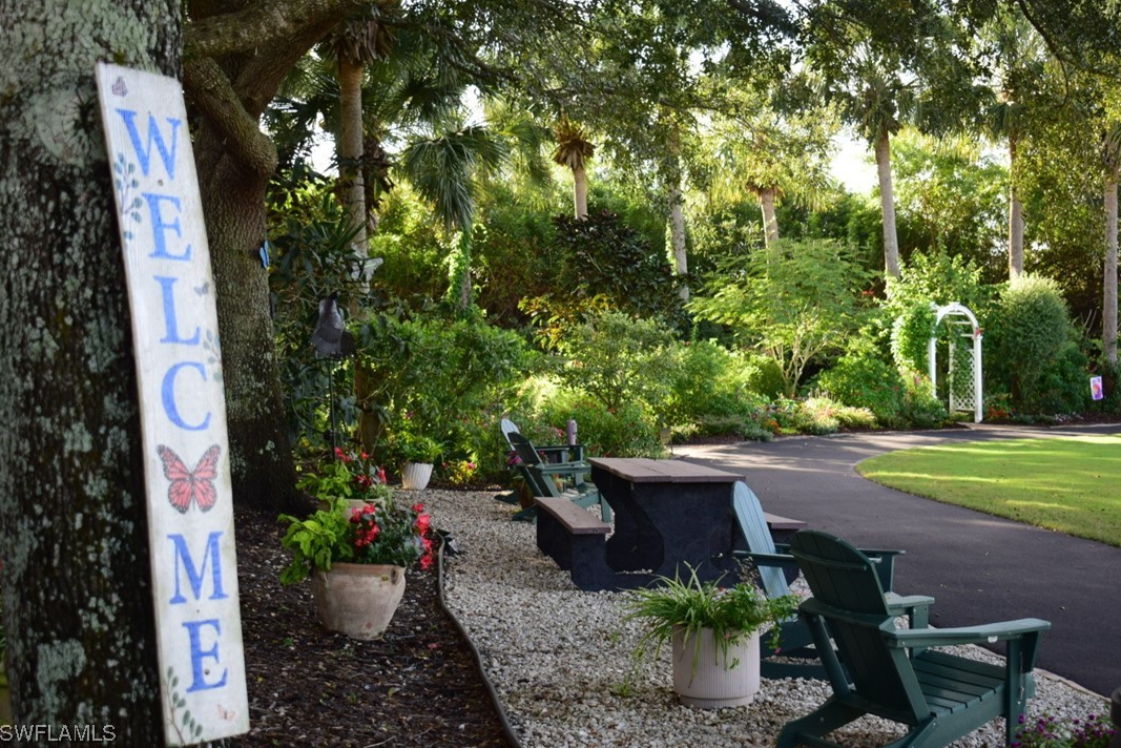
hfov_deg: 34.5
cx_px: 564
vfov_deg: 23.4
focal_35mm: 58
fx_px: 1806
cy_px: 375
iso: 320
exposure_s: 1/60
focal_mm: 38
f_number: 4.8
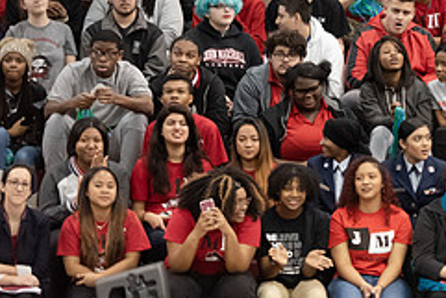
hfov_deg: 7.3
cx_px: 529
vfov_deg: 4.9
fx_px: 3458
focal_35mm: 279
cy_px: 92
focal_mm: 116
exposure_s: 1/200
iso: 6400
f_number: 3.2
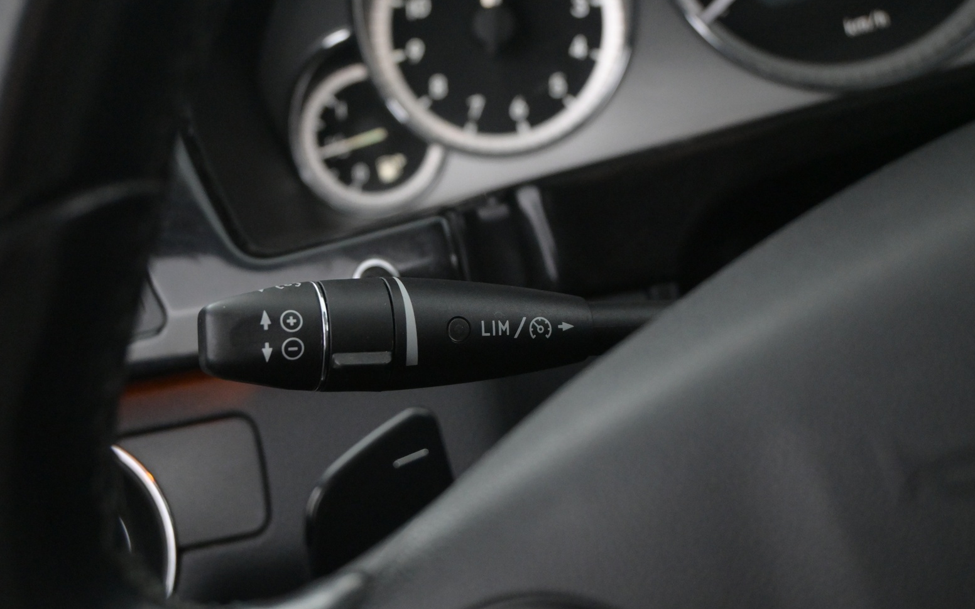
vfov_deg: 25.7
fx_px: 1336
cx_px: 488
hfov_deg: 40.1
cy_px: 331
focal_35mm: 50
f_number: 5
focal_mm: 31.5
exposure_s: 1/50
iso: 5000
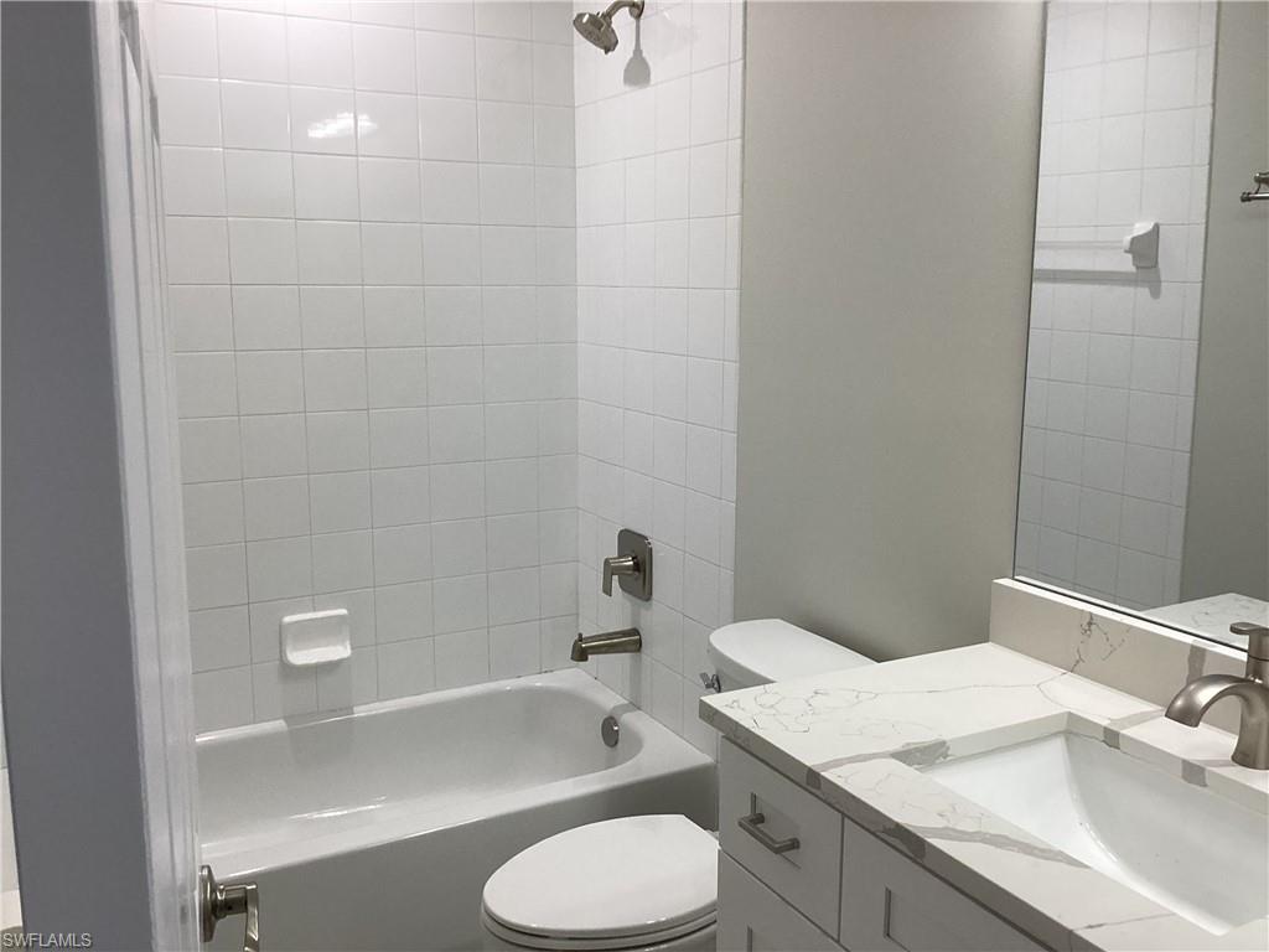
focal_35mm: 31
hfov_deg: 58.4
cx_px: 634
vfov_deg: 45.4
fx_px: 1136
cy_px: 476
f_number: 2.4
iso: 64
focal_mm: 3.3
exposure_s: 1/120
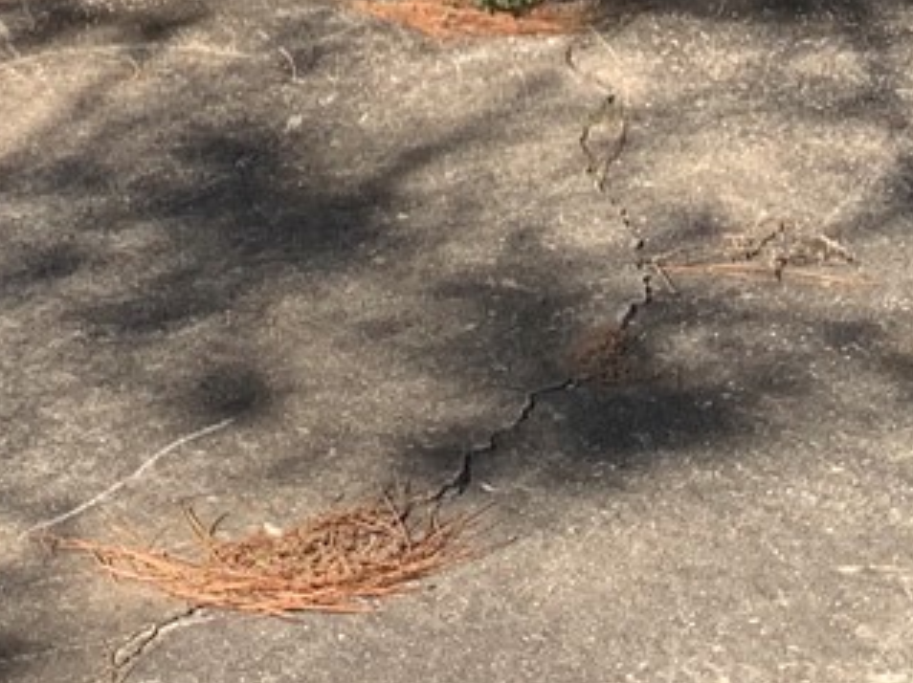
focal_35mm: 131
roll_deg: -2.2
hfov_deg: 15.1
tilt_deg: +0.2
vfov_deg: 10.0
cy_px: -907
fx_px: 3453
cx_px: 468
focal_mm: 4.25
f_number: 1.8
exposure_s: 1/1163
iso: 25
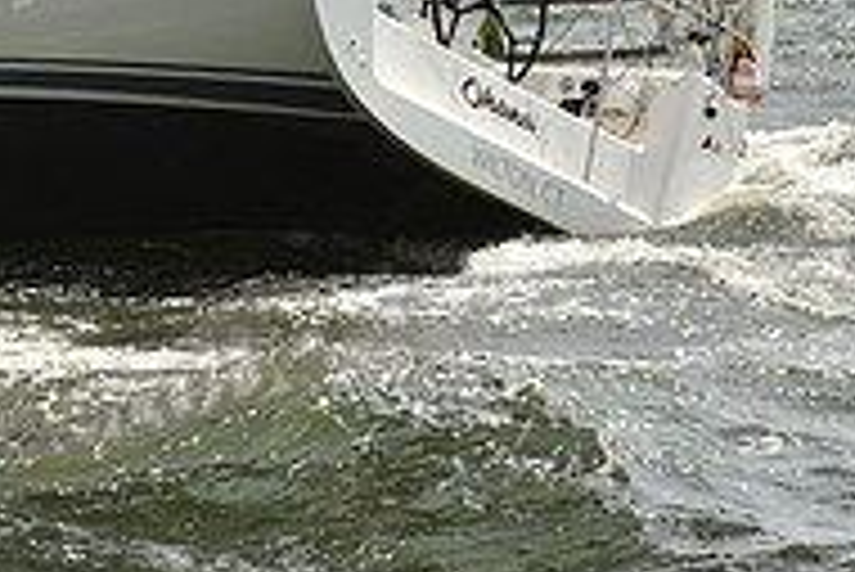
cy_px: -259
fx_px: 5086
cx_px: -306
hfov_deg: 9.4
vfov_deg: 6.4
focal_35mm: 214
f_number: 9
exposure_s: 1/800
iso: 250
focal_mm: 70
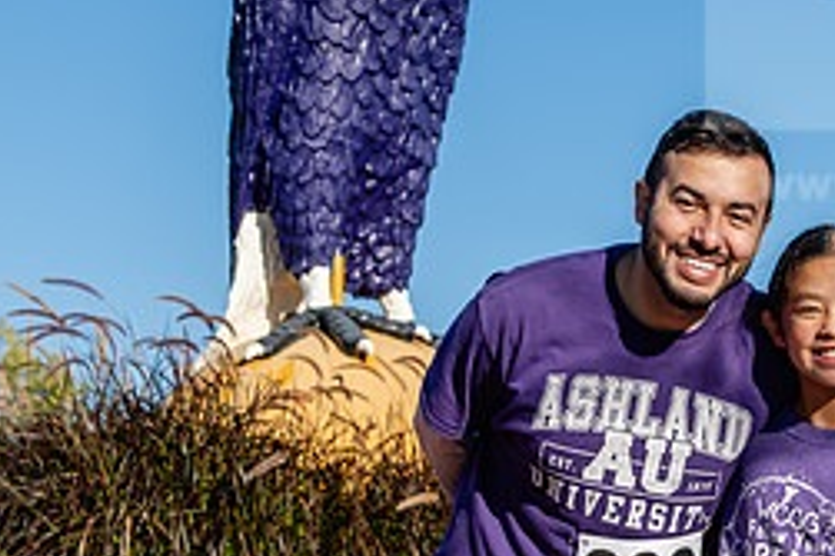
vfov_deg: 13.1
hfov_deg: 19.5
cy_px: 255
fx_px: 2411
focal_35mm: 104
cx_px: 605
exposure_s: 1/400
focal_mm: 45
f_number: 4.5
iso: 64
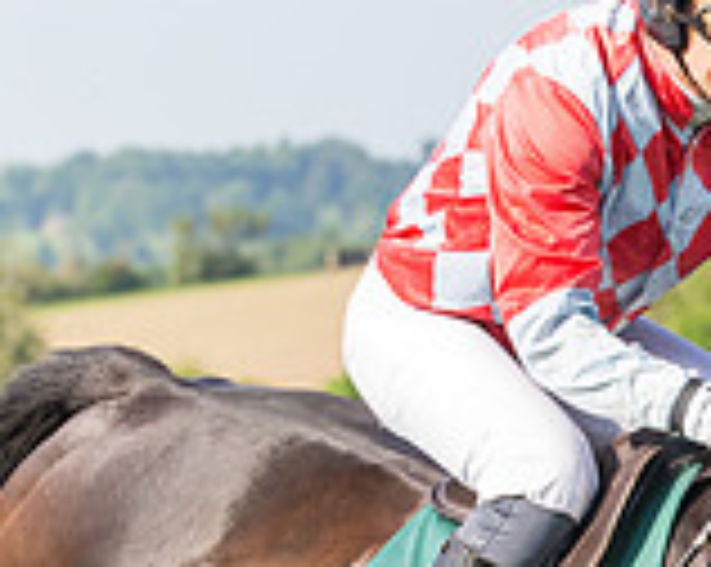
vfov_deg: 3.7
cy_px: 936
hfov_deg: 4.7
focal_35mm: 412
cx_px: 991
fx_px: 8659
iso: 500
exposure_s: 1/3200
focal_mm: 70
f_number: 4
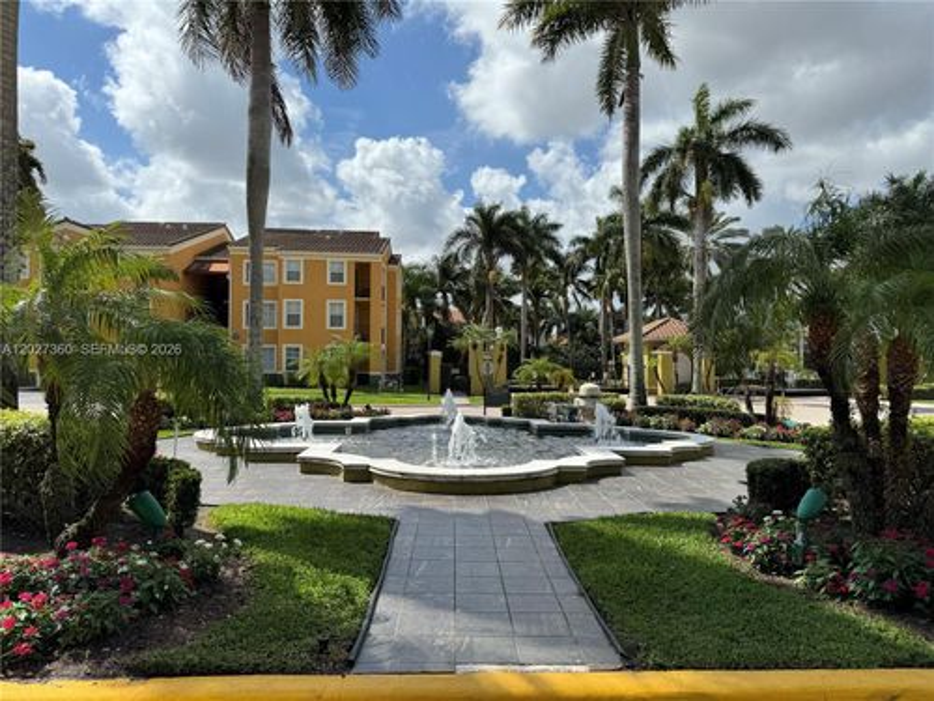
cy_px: 350
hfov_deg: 71.6
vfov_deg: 56.8
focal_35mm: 24
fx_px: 648
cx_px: 467
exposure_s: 1/7092
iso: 80
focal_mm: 6.86
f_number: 1.78
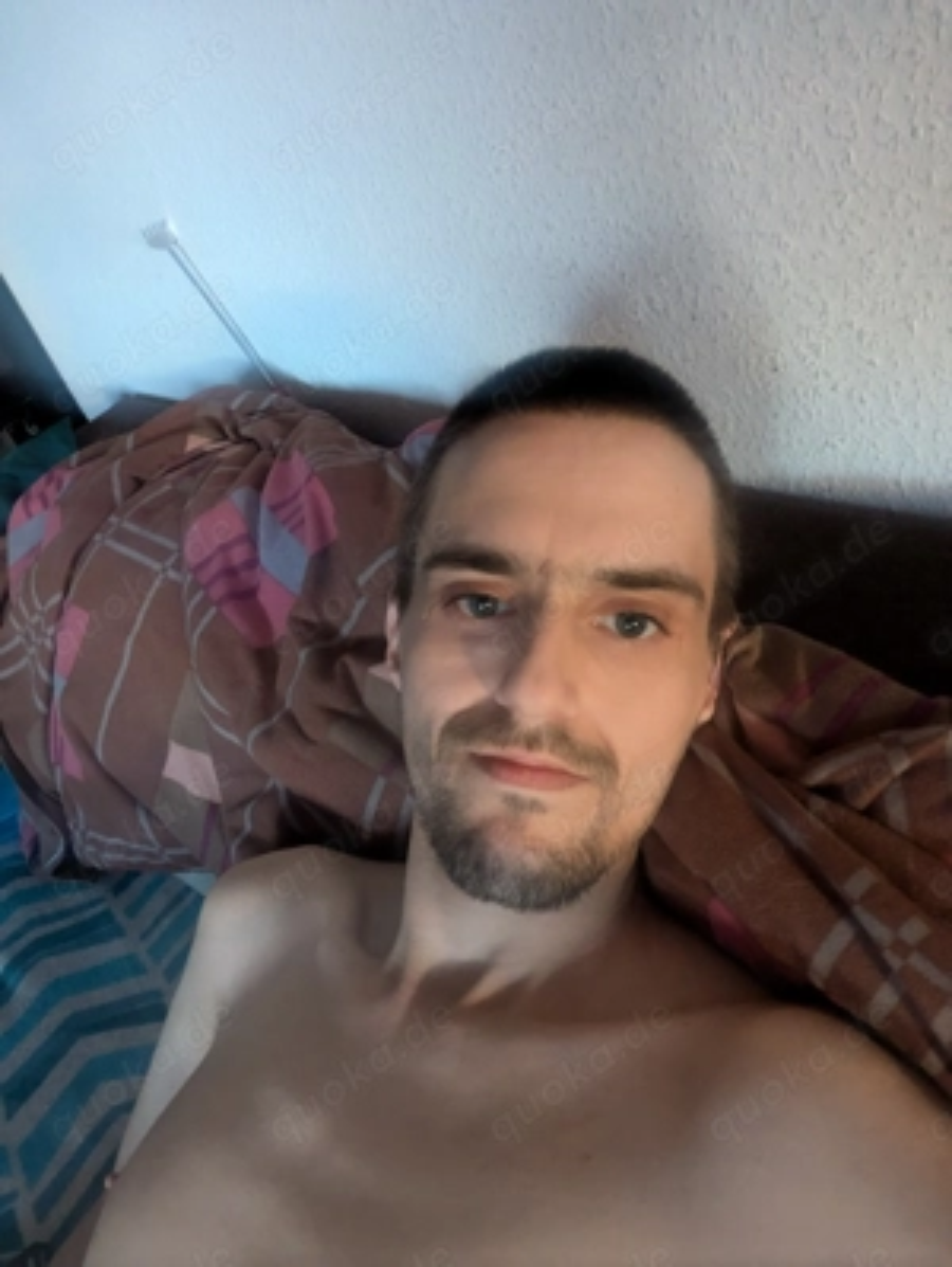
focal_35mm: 24
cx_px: 476
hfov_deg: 56.9
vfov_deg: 71.5
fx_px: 879
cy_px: 634
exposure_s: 1/15
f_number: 2
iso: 220
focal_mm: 2.51
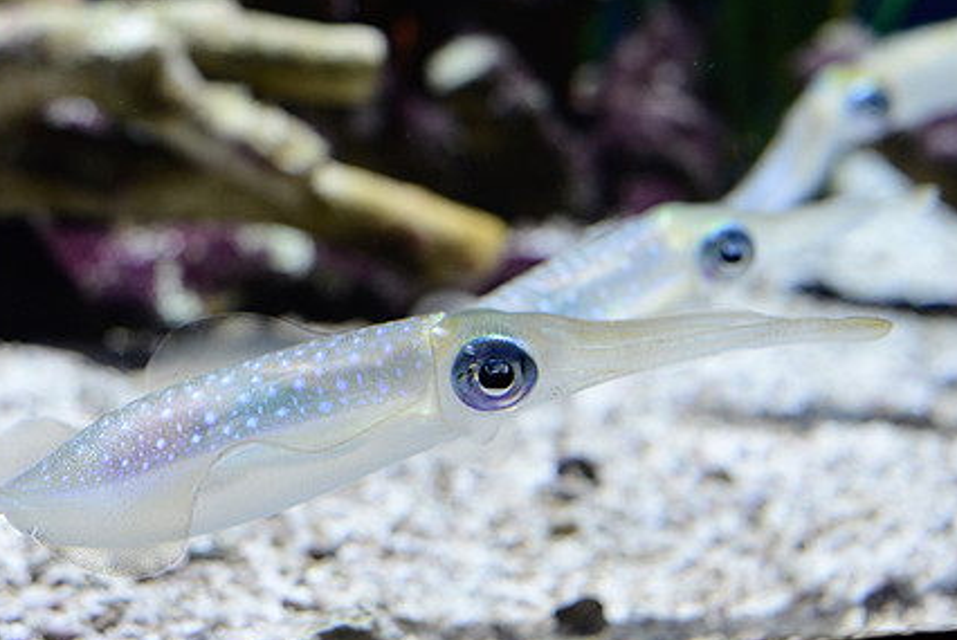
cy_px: 354
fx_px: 1809
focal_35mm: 68
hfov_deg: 29.6
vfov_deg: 20.1
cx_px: 555
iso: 1600
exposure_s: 1/200
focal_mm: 50
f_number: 4
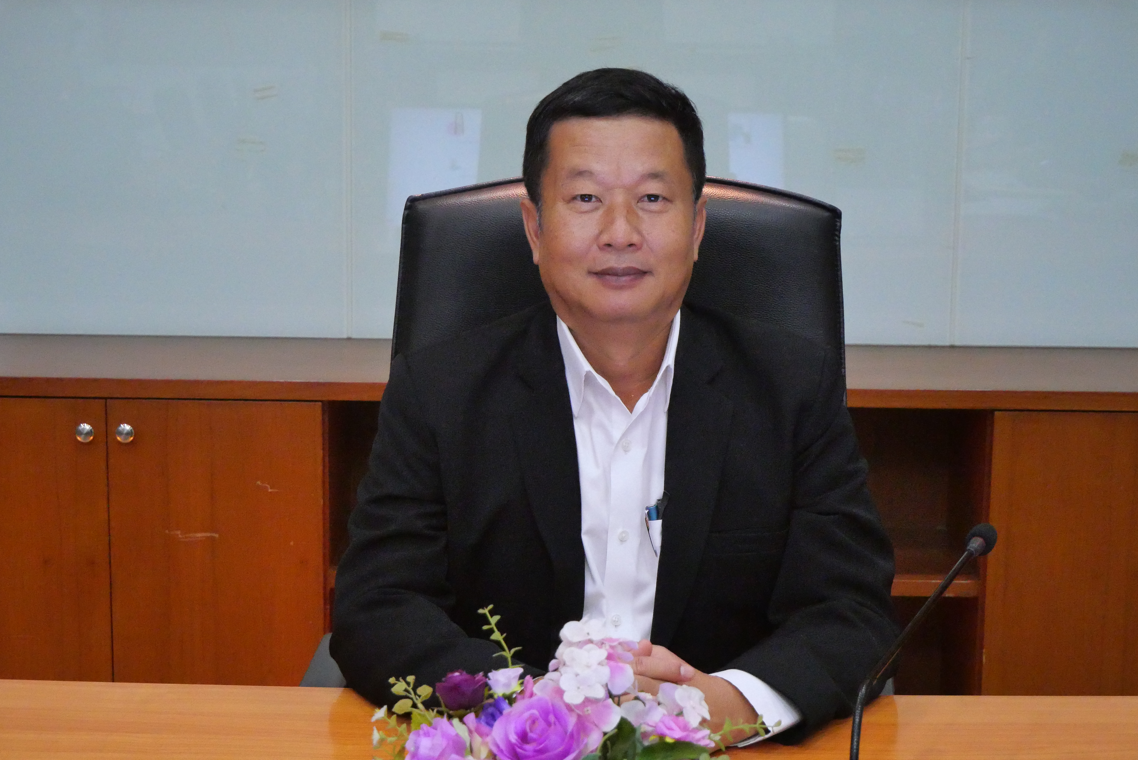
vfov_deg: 20.0
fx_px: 2151
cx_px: 569
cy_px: 380
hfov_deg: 29.6
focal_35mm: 68
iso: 6400
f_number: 5.6
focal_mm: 33
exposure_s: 1/160
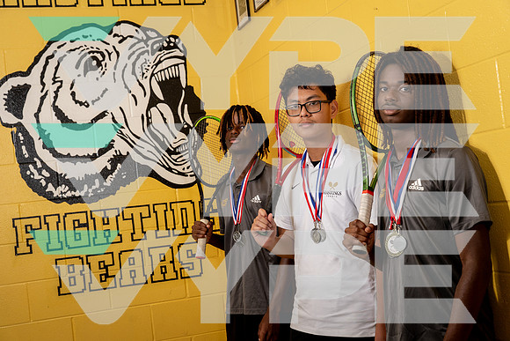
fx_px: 708
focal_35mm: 50
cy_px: 170
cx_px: 255
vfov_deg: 27.0
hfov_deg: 39.6
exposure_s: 1/250
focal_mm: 50
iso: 500
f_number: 5.6
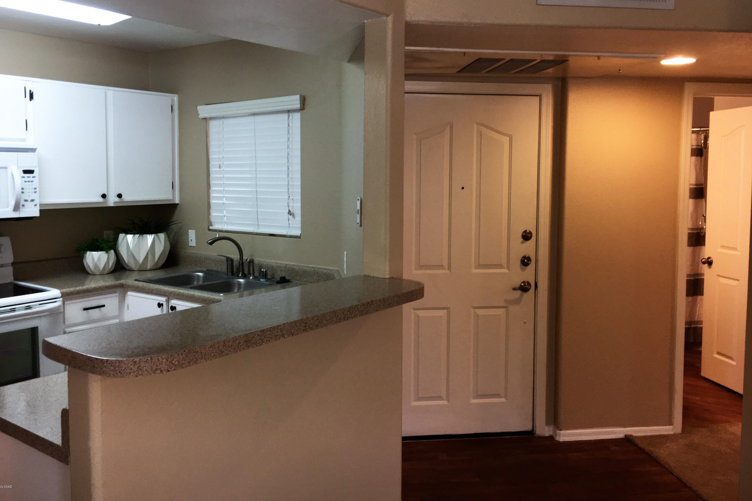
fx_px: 648
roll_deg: -0.1
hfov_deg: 60.3
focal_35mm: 31
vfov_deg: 42.2
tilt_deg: -3.9
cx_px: 374
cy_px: 215
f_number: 2.2
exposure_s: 1/30
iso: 40
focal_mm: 4.15
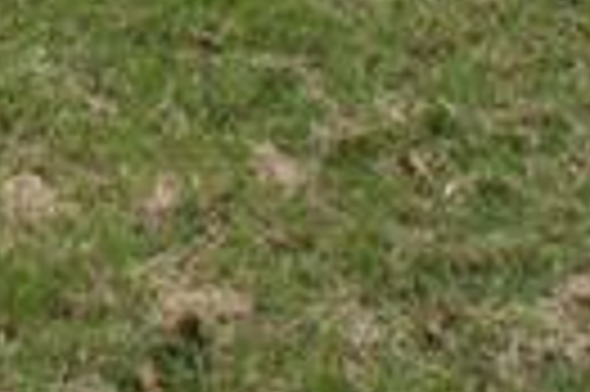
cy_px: -883
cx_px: -1207
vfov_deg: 6.5
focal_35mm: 188
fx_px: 3077
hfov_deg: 8.9
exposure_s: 1/30
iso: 100
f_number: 22
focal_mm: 16
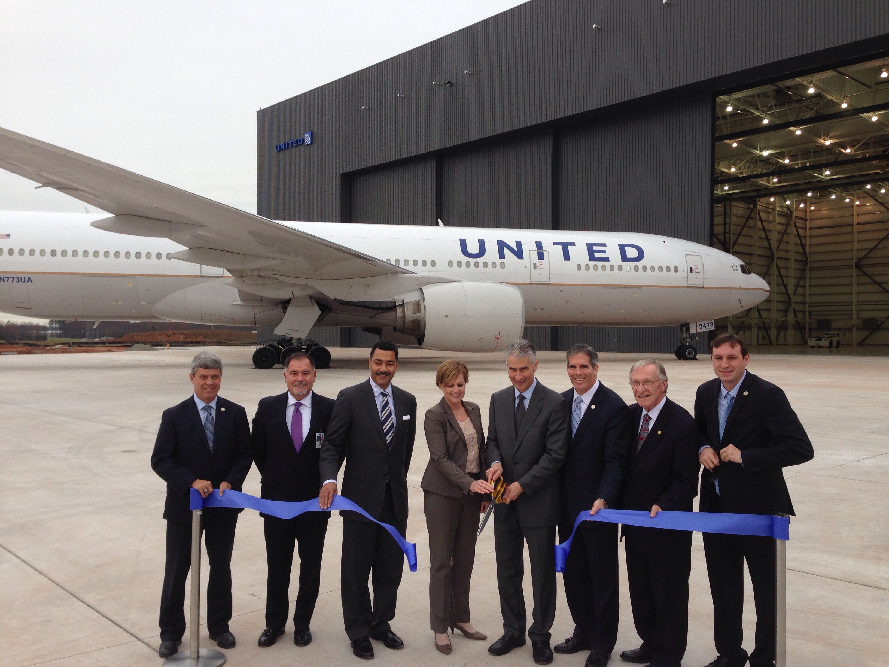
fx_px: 847
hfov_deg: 55.4
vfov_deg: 42.9
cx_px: 444
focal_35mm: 33
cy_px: 334
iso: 50
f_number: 2.4
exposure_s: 1/384
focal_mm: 4.12
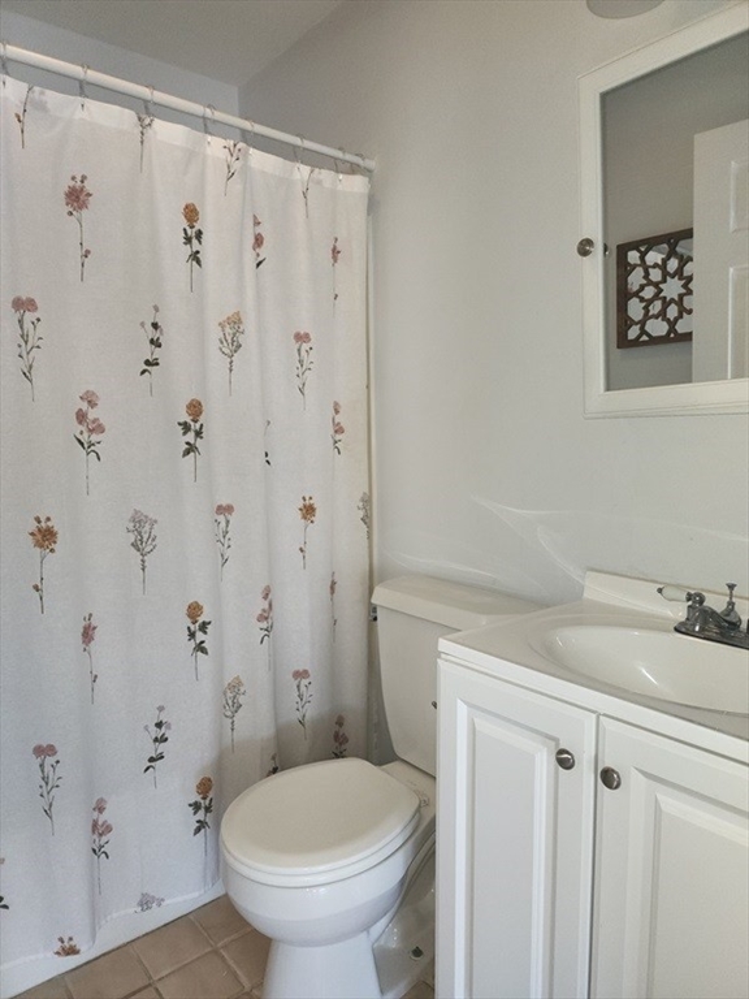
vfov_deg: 73.9
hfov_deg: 58.9
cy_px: 500
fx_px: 664
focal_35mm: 23
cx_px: 374
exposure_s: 1/60
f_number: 1.8
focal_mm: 6.4
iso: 100
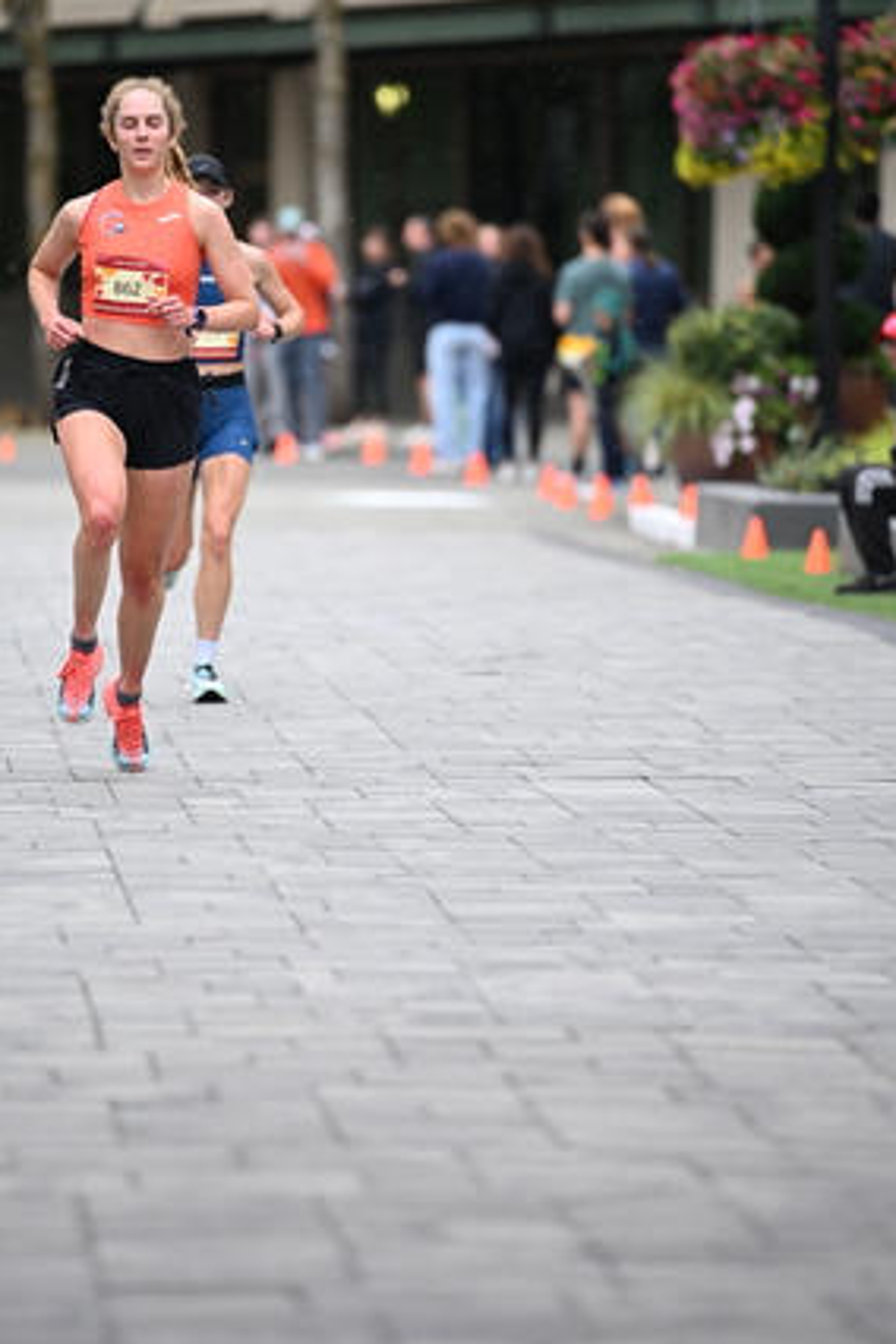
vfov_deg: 8.0
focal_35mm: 258
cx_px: 323
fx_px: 9631
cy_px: 505
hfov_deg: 5.3
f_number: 2.8
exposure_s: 1/1600
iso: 1250
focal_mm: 200
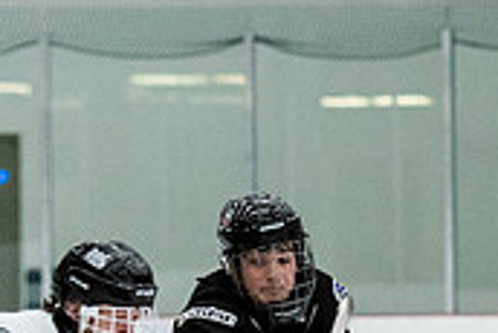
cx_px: 266
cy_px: 411
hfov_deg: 2.9
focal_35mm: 709
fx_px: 9816
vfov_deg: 1.9
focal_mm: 102
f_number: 2.8
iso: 1800
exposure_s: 1/640
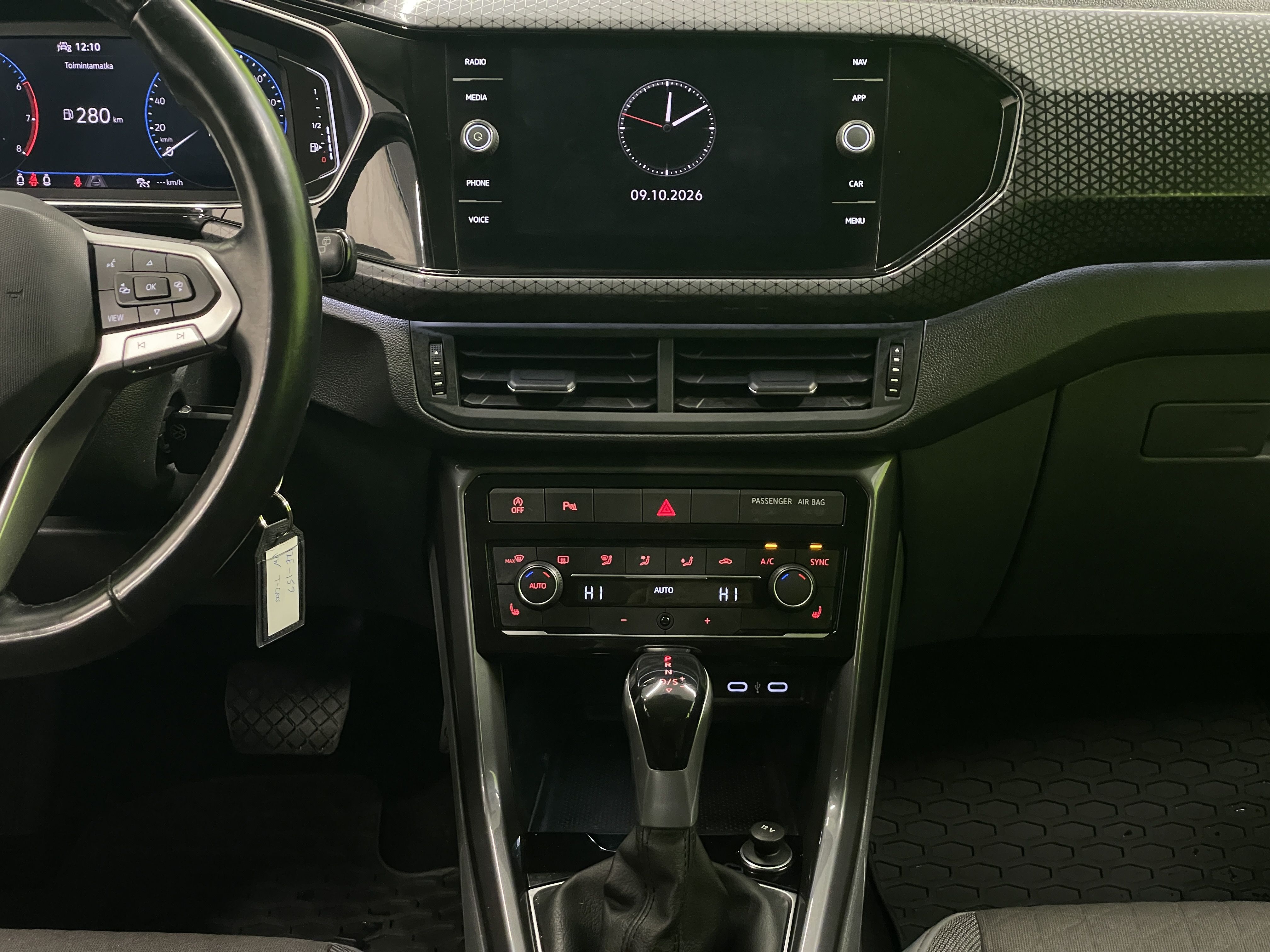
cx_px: 635
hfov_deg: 36.8
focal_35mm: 52
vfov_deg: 28.0
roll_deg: -0.4
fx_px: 1908
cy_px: 476
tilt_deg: -23.9
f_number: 2
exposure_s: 1/33
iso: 800
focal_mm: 6
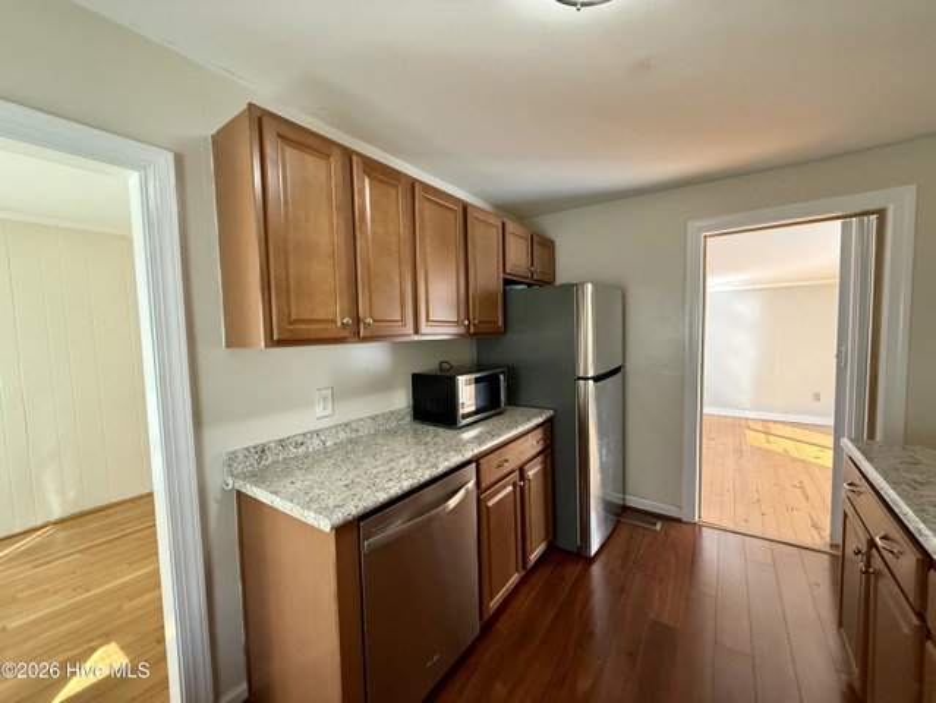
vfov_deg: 85.7
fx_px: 379
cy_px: 352
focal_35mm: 14
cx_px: 468
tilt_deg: -2.3
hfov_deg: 102.0
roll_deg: +1.7
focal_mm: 2.22
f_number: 2.2
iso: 400
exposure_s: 1/60
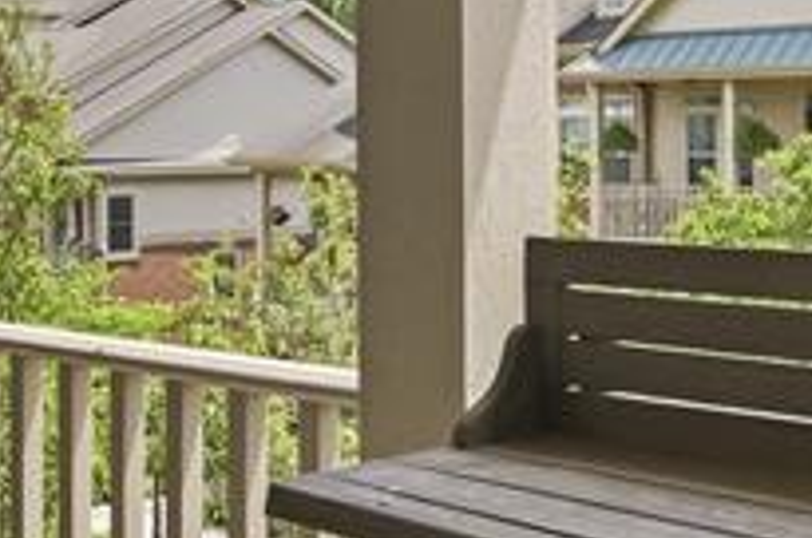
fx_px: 1576
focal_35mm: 70
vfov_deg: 19.2
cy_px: 123
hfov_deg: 28.9
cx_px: 372
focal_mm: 14
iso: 100
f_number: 5.6
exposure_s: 1/200
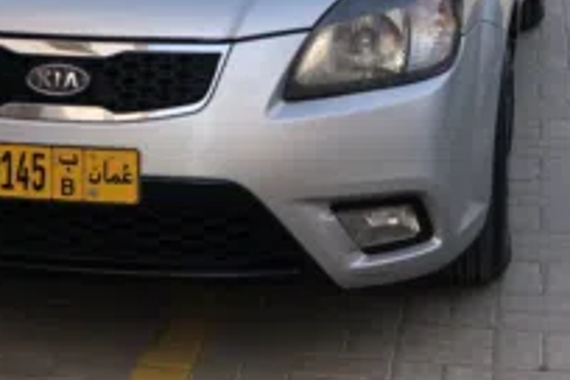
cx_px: 165
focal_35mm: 116
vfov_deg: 11.6
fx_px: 1837
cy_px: -84
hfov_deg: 17.6
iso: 20
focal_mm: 6.6
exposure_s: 1/695
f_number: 2.8
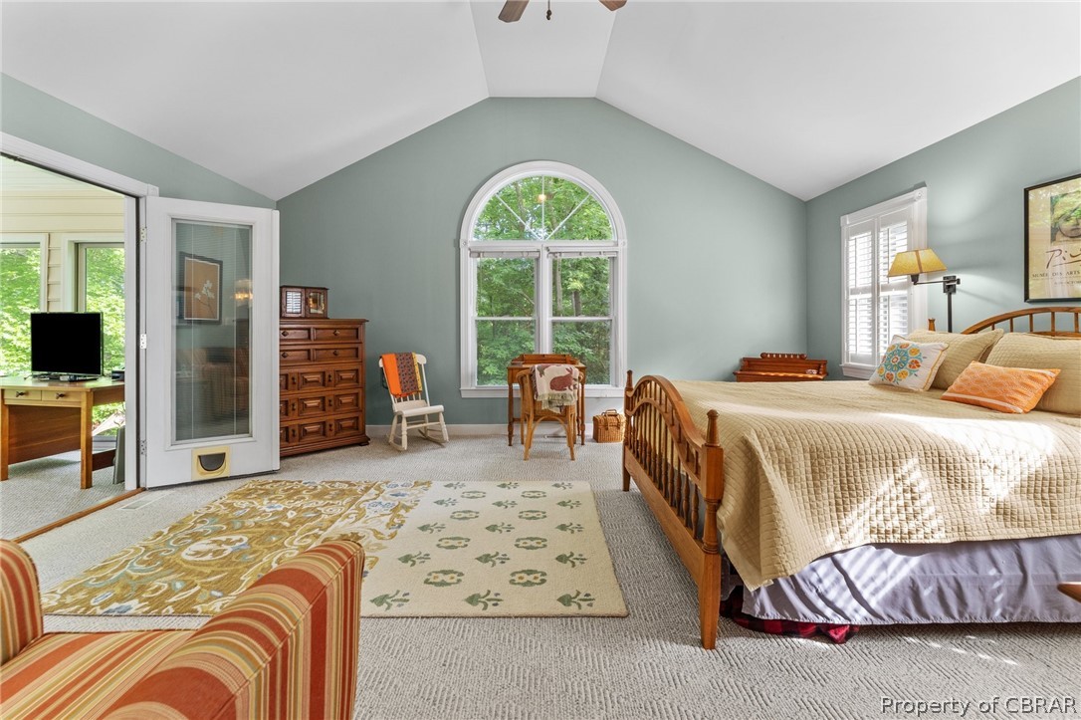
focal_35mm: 15
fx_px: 447
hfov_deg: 100.8
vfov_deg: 77.6
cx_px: 540
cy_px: 360
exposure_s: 1/15
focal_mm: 14.9
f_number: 7.1
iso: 640
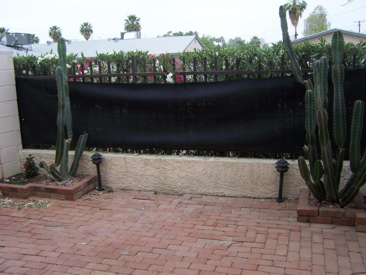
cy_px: 138
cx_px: 183
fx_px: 402
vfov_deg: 37.7
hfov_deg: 49.0
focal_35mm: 38
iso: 64
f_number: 2.8
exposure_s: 1/500
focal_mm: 6.3
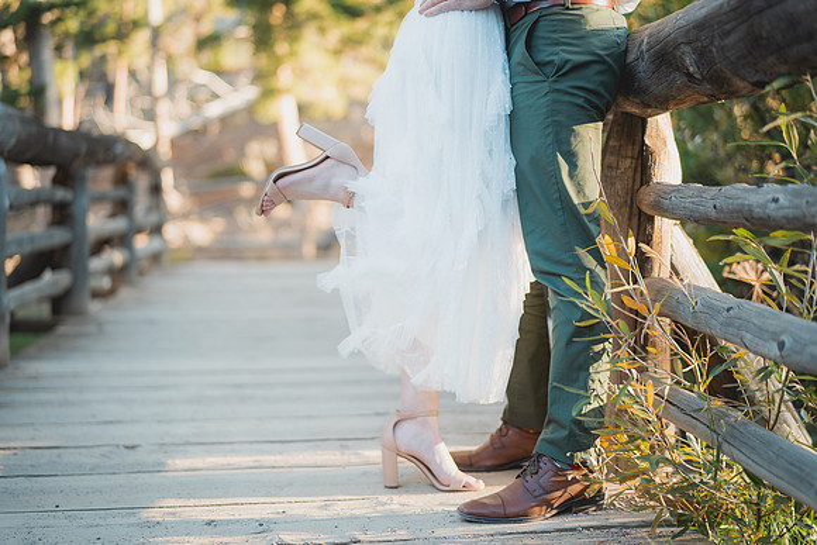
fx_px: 1177
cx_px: 408
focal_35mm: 52
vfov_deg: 26.1
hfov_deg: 38.3
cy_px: 272
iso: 100
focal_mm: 50
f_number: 1.4
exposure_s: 1/320
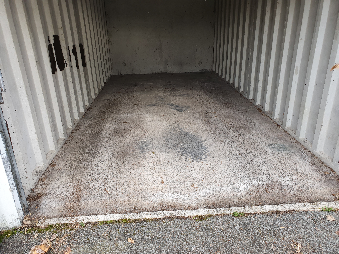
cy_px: 127
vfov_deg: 53.1
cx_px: 170
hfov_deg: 67.3
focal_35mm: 26
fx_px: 255
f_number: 2.4
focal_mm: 4.32
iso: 50
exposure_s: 1/118
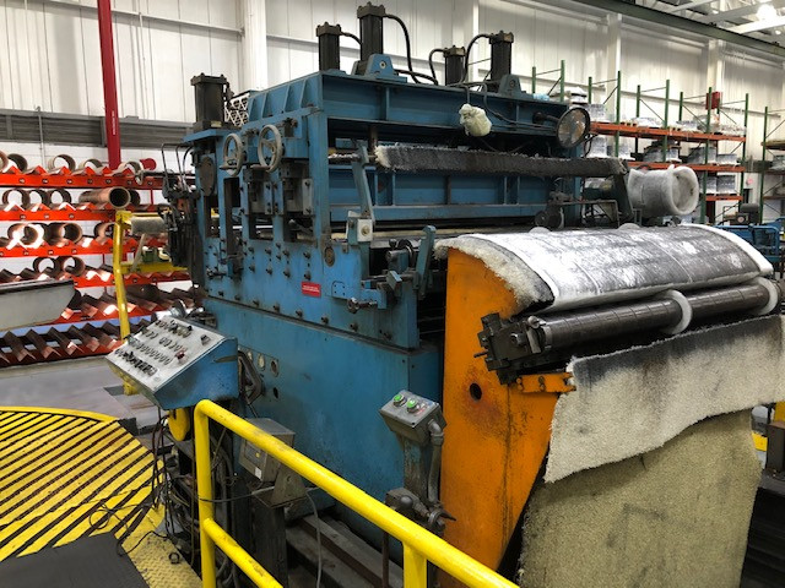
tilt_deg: -6.9
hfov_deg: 63.4
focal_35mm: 28
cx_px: 392
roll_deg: +0.6
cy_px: 294
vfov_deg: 49.7
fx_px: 635
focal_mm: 3.99
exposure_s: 1/15
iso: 64
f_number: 1.8
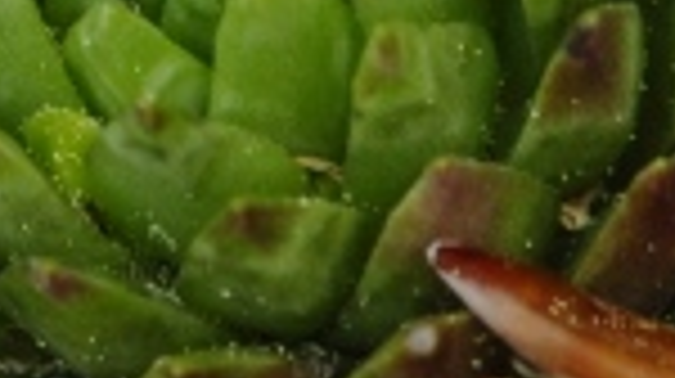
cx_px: -378
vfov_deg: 1.7
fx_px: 12762
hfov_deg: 3.0
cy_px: -454
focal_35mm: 714
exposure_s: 1/125
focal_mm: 85
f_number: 7.1
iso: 400
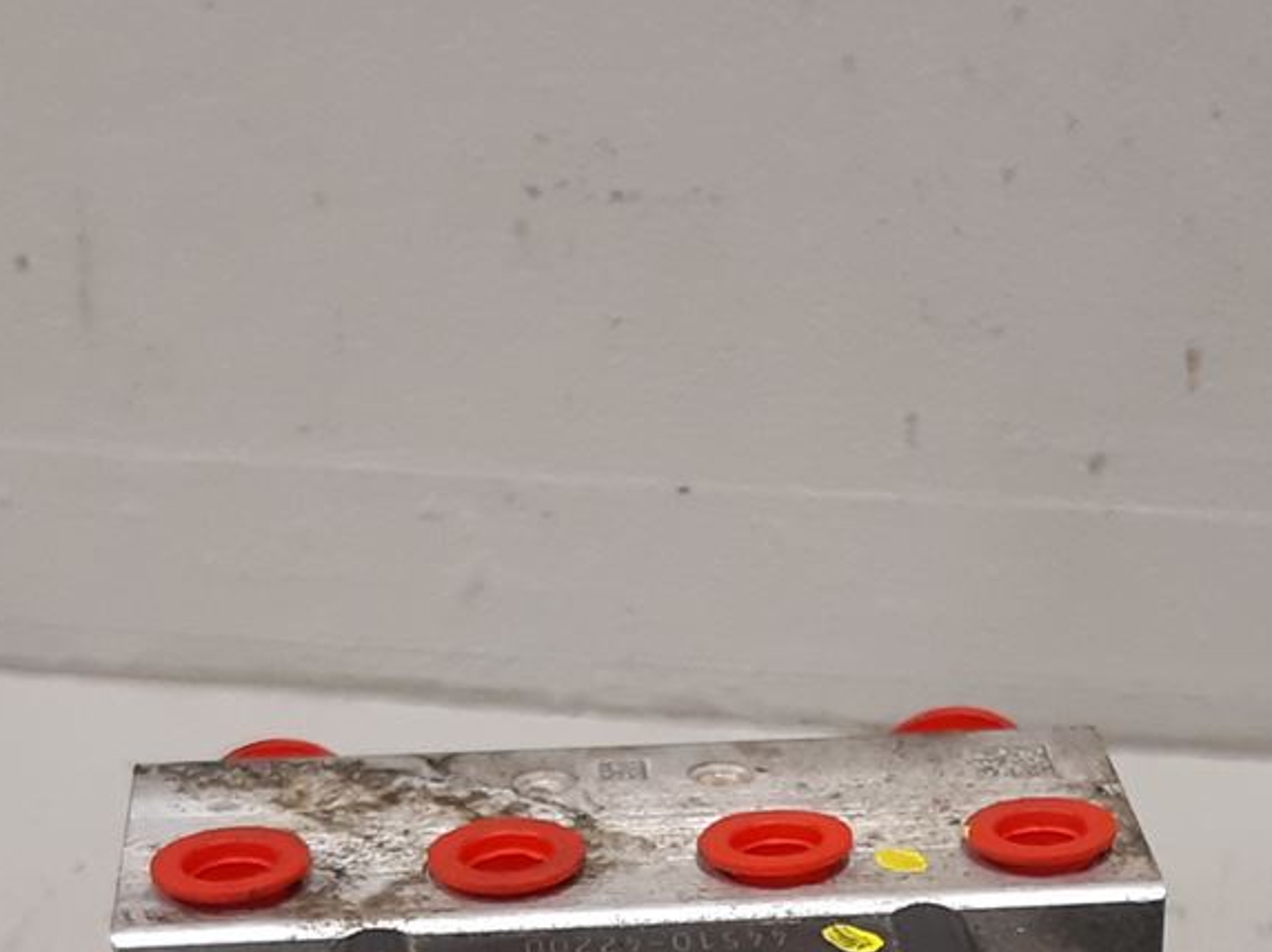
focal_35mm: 93
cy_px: 1167
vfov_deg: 15.3
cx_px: 875
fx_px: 3415
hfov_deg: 21.0
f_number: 1.7
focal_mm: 3.93
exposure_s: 1/50
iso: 125
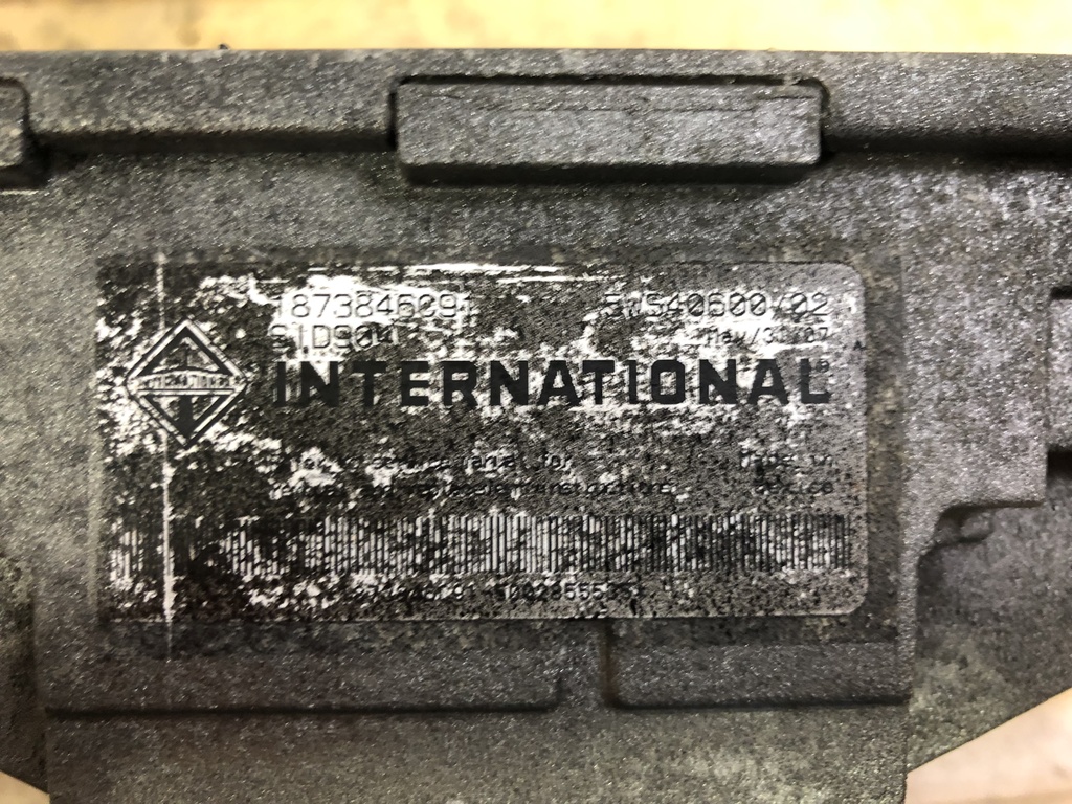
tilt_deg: -77.0
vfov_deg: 49.7
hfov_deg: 63.4
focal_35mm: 28
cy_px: 402
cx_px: 536
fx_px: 867
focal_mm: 4
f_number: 1.8
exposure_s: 1/9
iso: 100
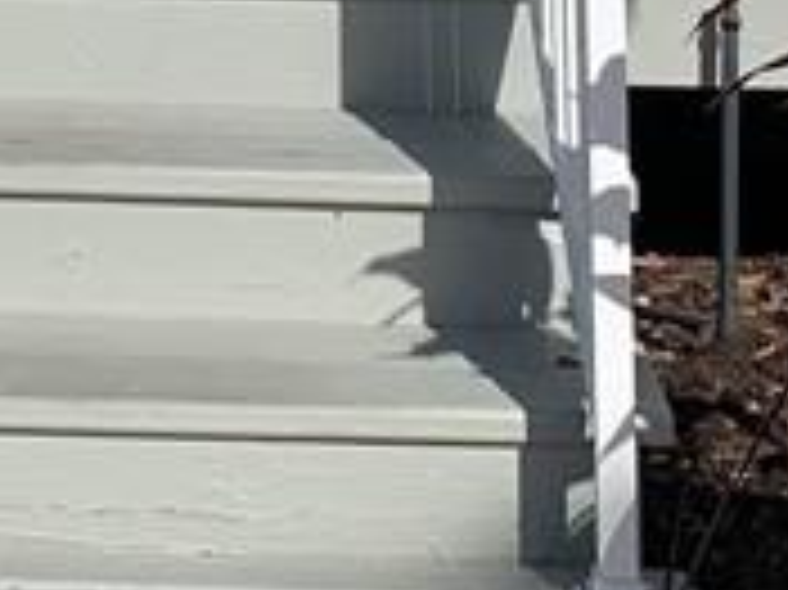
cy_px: -1013
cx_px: -149
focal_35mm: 152
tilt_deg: +0.0
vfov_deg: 8.5
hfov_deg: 12.7
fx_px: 3458
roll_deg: -0.4
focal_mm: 4.25
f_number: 1.8
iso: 25
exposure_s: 1/5128
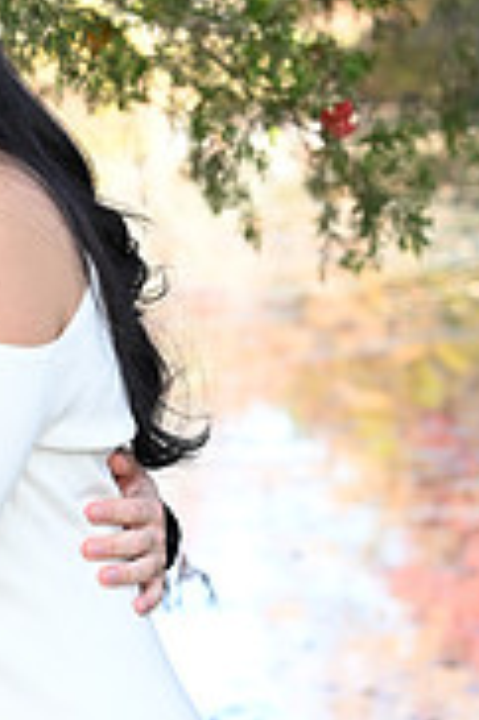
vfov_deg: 7.6
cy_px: 542
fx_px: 5419
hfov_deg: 5.0
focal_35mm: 271
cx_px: -279
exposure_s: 1/160
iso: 320
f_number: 6.3
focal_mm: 85
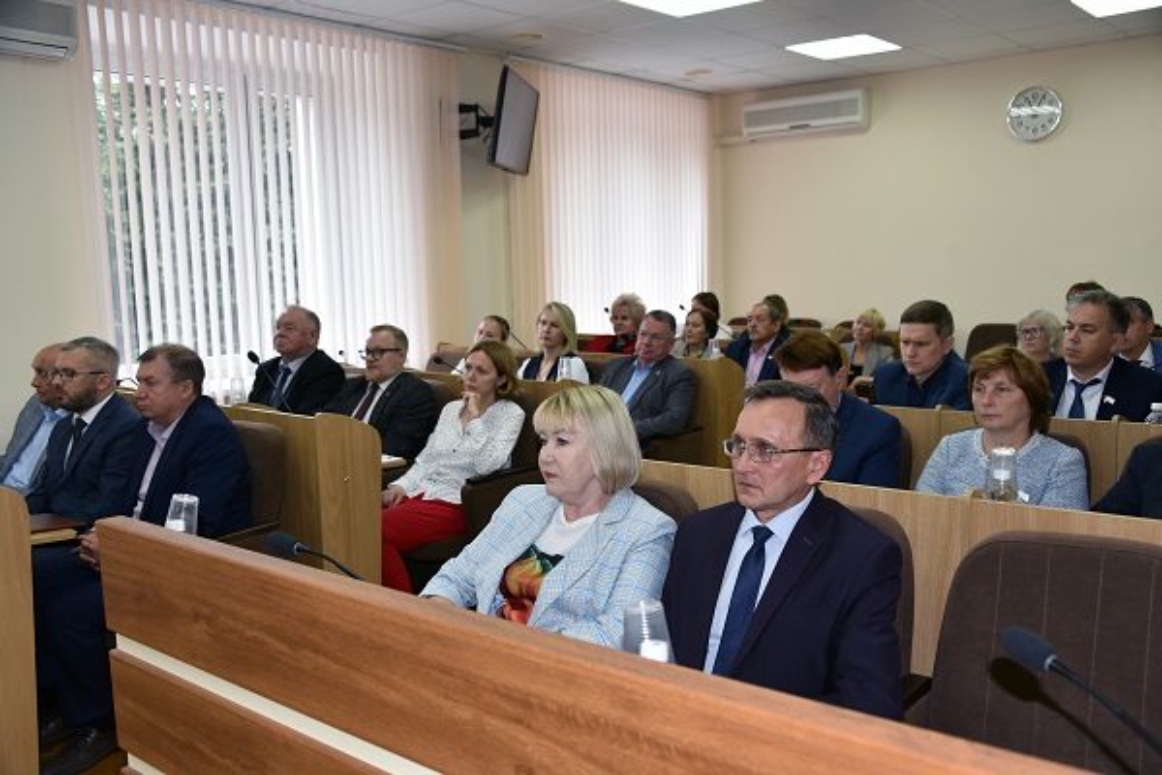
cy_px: 388
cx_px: 581
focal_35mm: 32
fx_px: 1033
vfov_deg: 41.1
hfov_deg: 58.7
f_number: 4.5
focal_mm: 32
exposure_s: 1/100
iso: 640
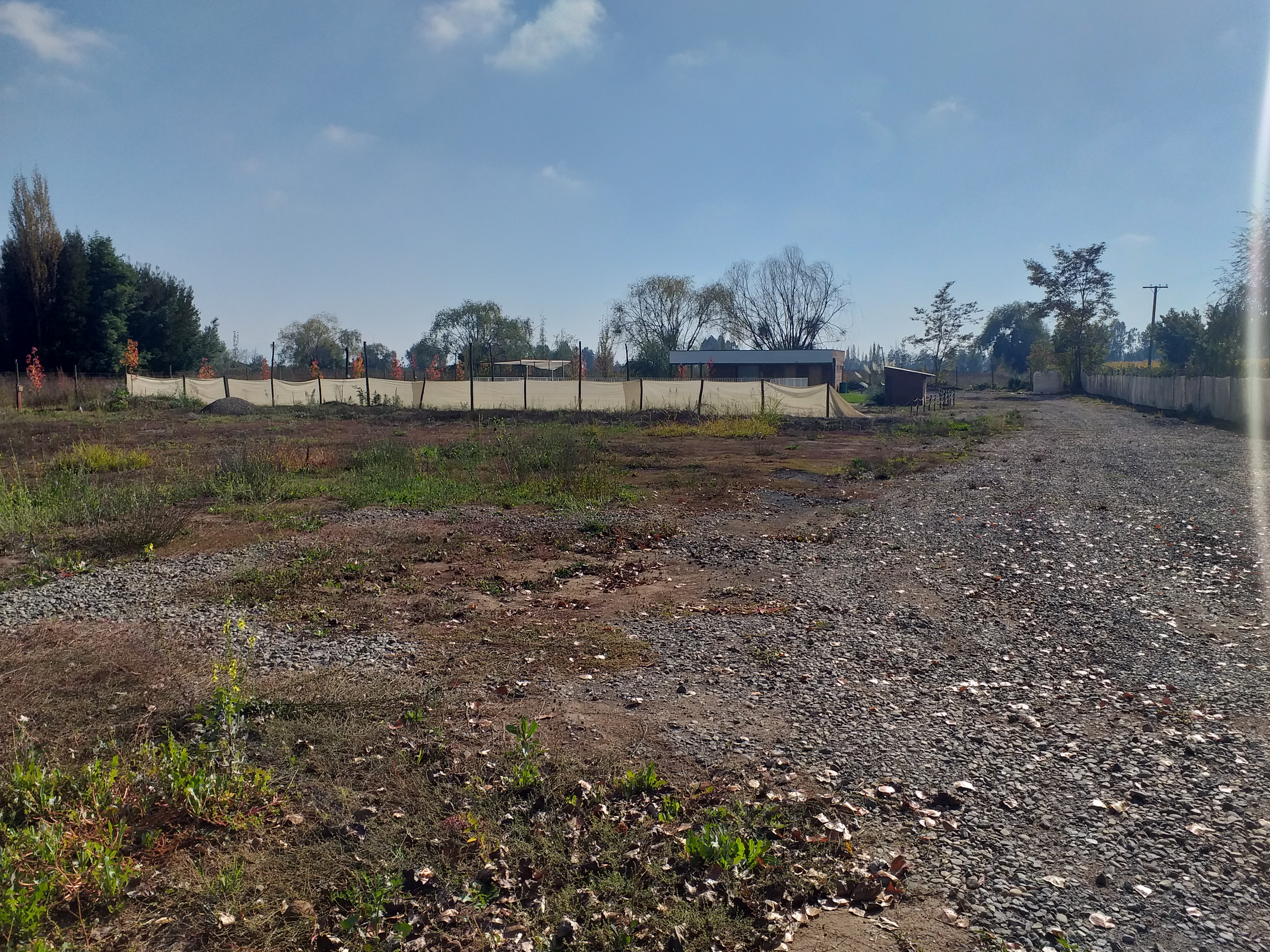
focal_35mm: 26
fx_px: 954
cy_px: 476
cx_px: 635
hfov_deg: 67.3
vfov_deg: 53.1
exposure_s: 1/3381
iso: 42
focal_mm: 3.6
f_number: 1.9
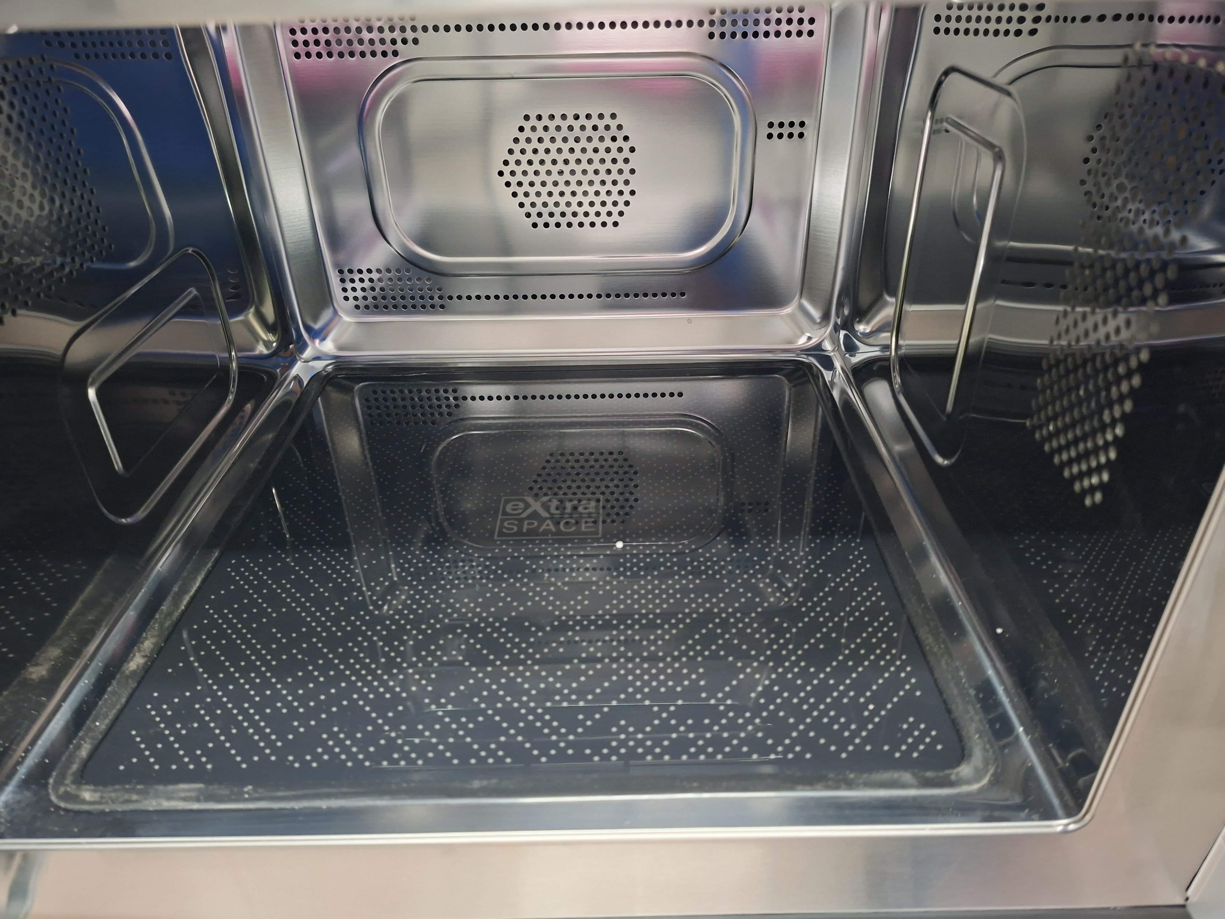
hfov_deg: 73.9
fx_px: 814
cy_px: 460
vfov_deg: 58.9
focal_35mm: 23
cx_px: 612
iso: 800
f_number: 1.8
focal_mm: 5.54
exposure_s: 1/25
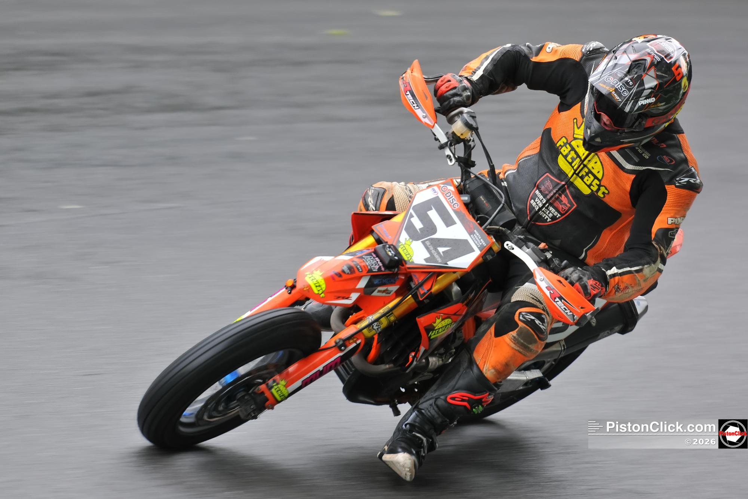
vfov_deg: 4.6
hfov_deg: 6.9
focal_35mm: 300
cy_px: 250
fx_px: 6232
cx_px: 374
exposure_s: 1/200
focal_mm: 300
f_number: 5.6
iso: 560
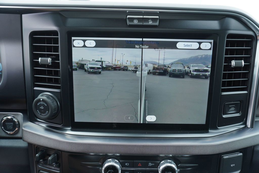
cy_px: 86
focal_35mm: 24
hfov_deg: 73.7
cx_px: 130
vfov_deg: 53.2
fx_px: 173
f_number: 4.5
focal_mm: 16
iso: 100
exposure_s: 1/80
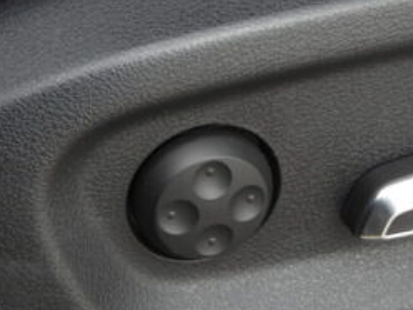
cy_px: 150
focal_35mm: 279
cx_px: 463
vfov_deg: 5.3
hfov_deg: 7.1
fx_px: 3329
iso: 100
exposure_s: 1/80
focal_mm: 17.5
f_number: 3.5
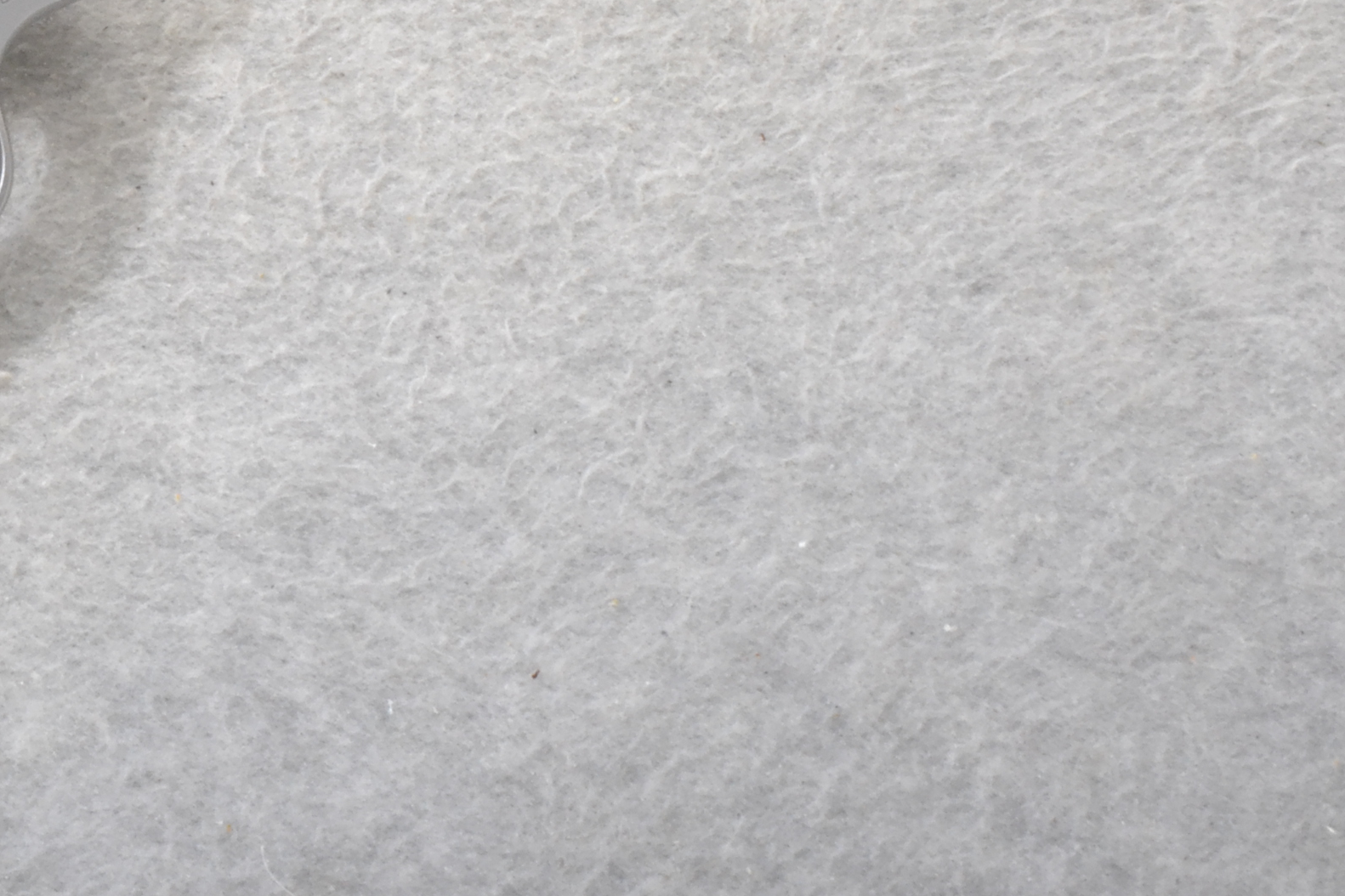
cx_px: -43
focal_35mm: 118
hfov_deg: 16.9
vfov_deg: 11.5
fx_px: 4407
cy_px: 67
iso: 3200
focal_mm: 36
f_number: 20
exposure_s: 1/160
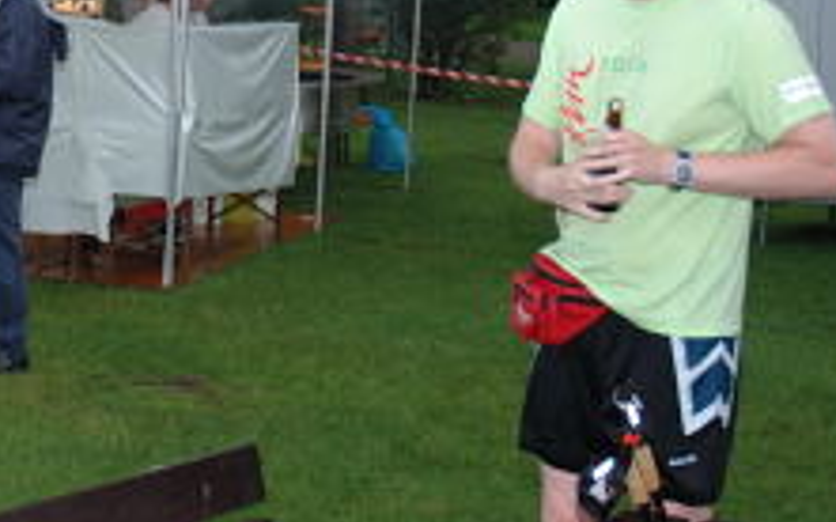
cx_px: -102
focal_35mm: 97
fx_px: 2216
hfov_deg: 20.3
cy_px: 85
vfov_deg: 13.4
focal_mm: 25
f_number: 4
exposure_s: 1/60
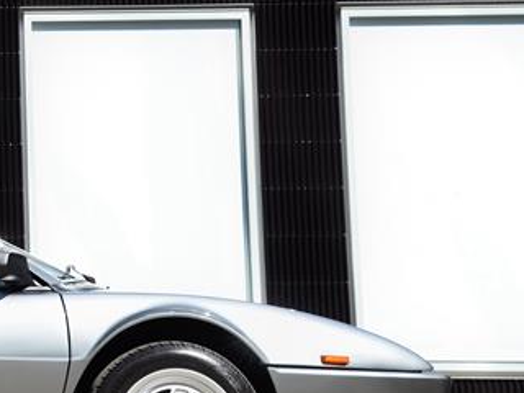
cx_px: -219
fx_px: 2271
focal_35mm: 150
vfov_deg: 9.9
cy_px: 74
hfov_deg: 12.6
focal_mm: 52
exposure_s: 1/125
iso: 100
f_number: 8
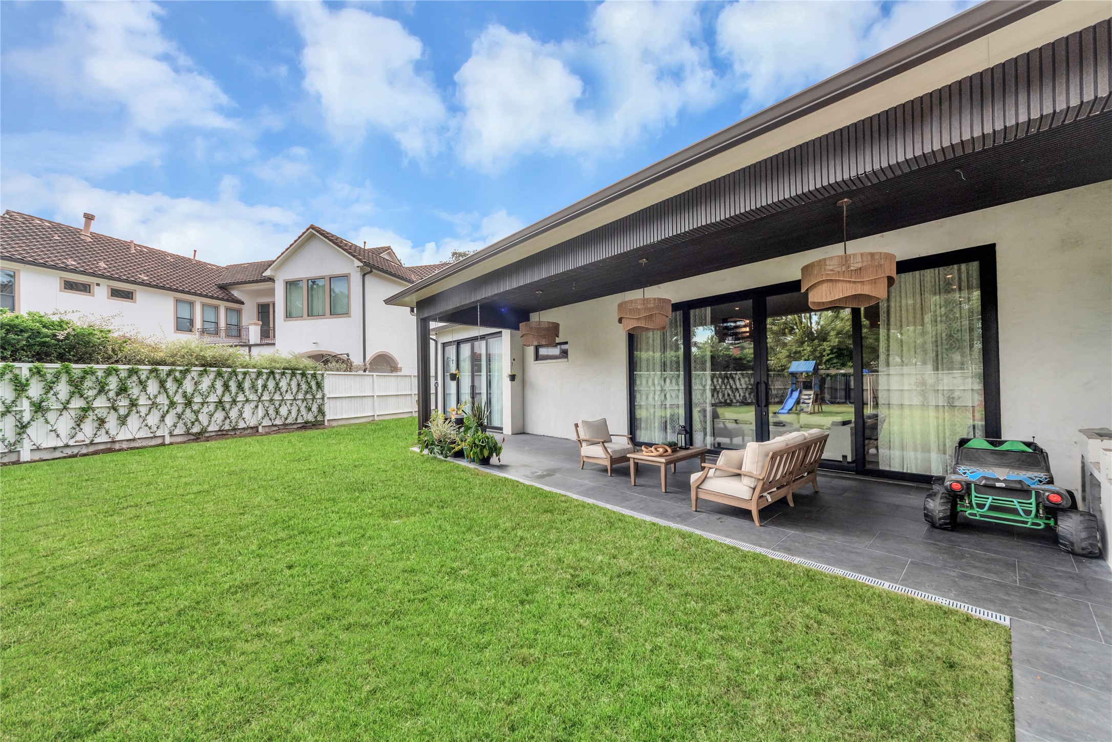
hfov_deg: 112.6
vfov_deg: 90.0
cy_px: 371
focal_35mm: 12
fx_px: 371
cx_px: 556
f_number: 8
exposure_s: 1/250
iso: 125
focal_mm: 8
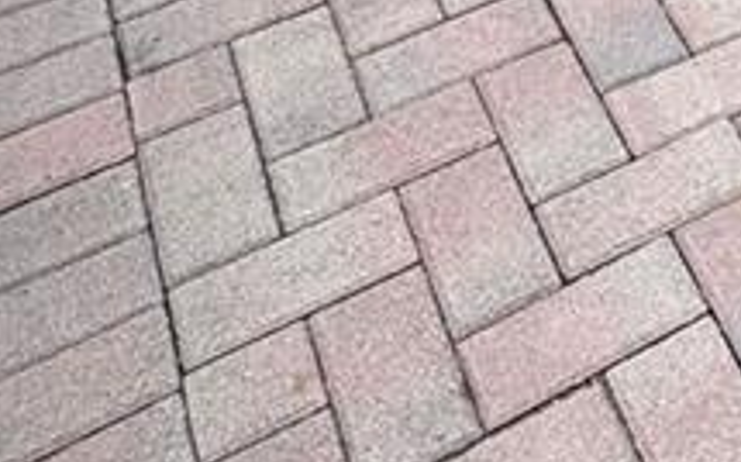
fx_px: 1675
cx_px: 1106
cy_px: -428
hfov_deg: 21.1
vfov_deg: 13.6
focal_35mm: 83
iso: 40
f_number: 2.2
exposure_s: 1/587
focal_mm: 2.22
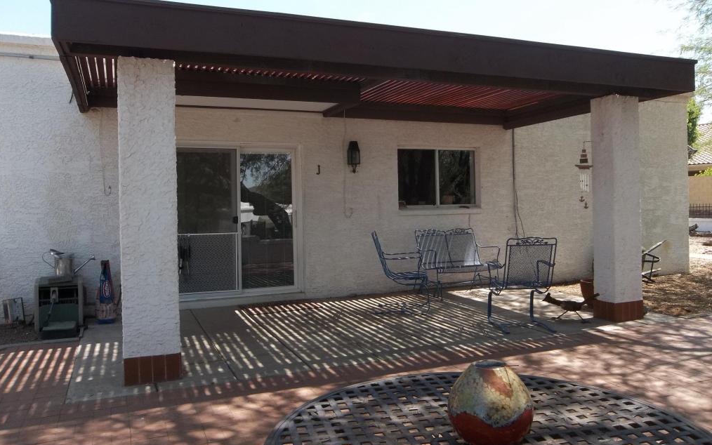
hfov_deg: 64.6
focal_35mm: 29
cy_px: 213
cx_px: 354
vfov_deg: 43.1
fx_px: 563
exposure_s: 1/400
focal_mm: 4.9
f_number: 3.5
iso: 80
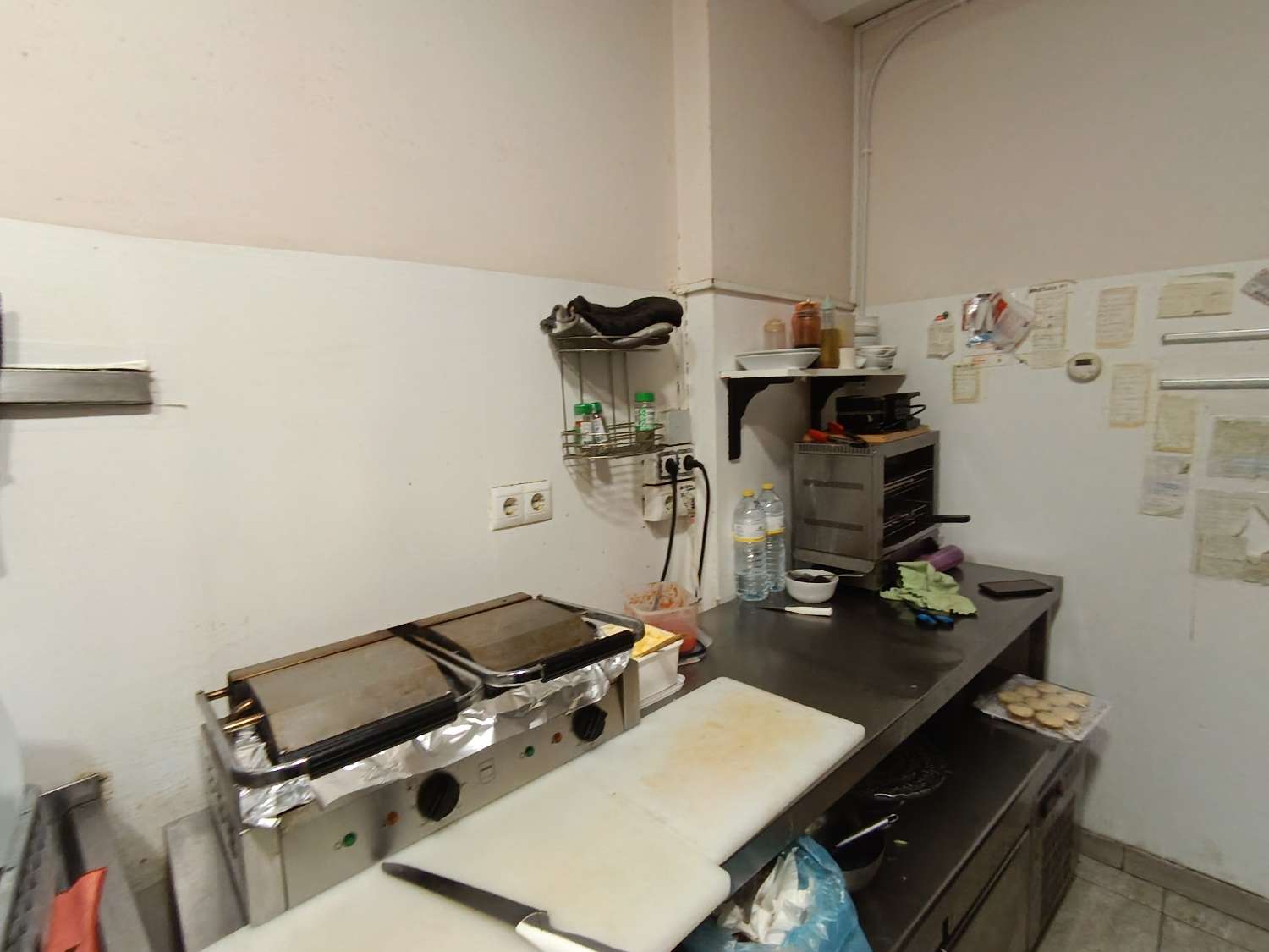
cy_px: 476
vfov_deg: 74.7
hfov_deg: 91.0
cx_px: 634
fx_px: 623
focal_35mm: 17
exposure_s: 1/33.3
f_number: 2.2
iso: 503
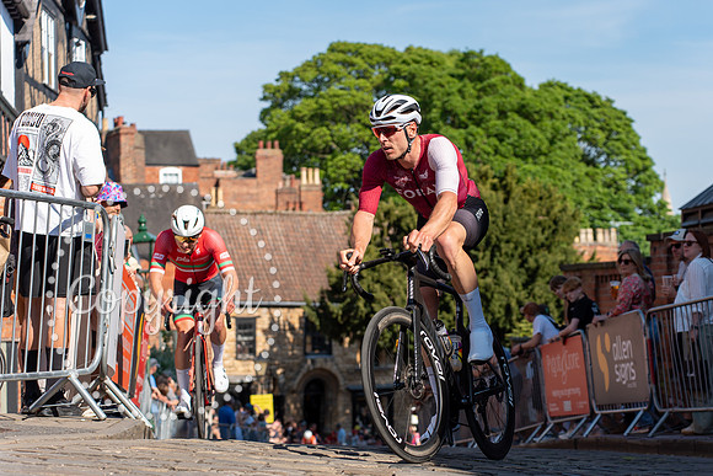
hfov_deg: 23.9
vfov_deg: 16.1
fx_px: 1680
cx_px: 414
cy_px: 276
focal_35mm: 85
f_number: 3.5
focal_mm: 73
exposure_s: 1/1000
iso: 100
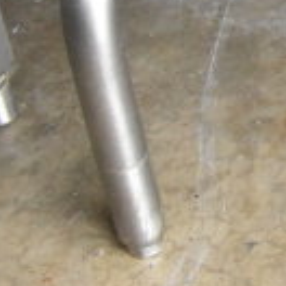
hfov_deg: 13.2
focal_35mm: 106
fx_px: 991
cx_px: 637
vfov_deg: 15.2
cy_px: -146
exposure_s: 1/320
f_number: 9
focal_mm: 18
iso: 6400
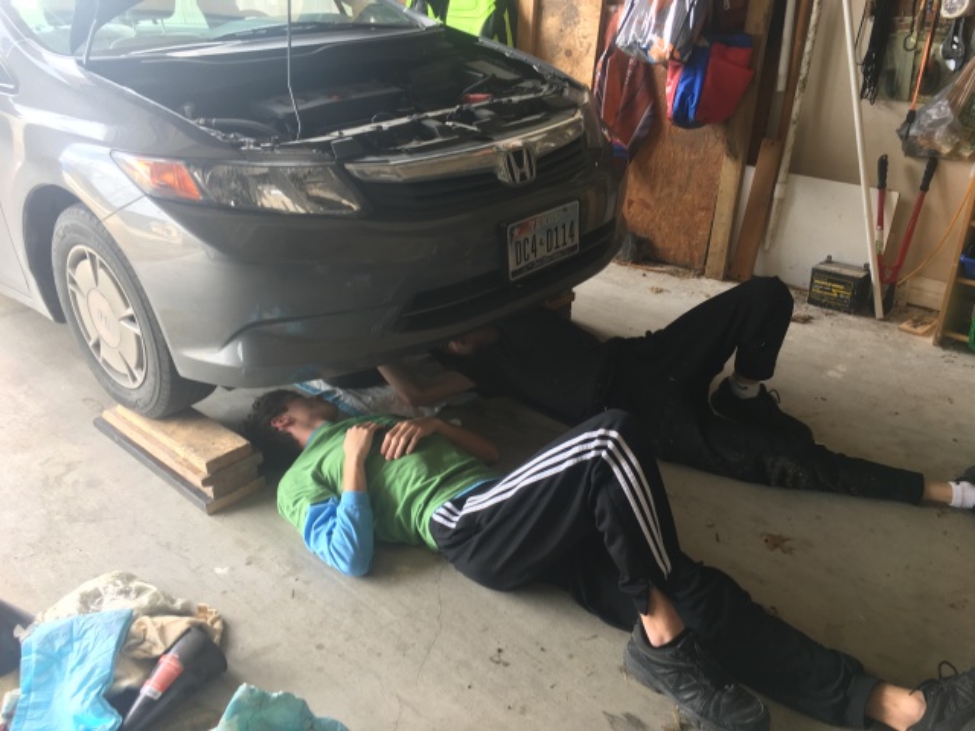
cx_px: 488
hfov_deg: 61.7
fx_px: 817
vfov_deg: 48.2
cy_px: 366
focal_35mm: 29
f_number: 2.2
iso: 25
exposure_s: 1/30
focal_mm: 4.15
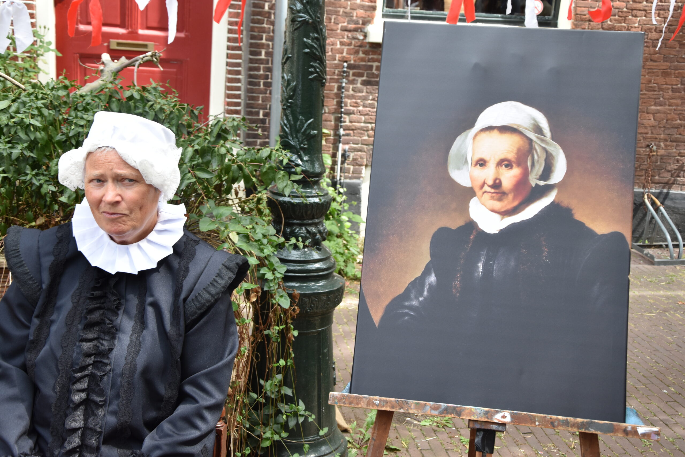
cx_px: 342
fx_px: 999
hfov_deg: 37.8
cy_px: 228
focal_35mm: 52
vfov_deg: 25.8
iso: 400
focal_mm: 35
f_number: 7.1
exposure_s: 1/200
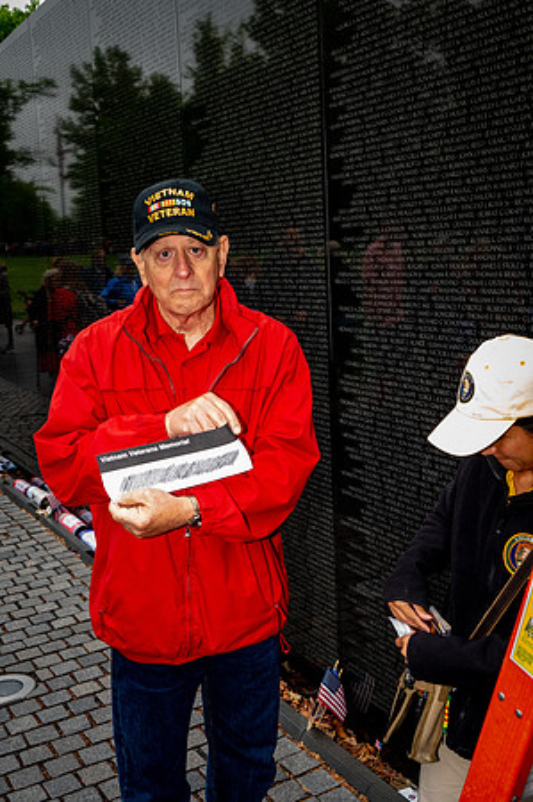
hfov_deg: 33.3
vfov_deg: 48.5
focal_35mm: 40
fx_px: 890
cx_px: 266
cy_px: 401
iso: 1400
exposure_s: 1/640
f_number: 8
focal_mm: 40
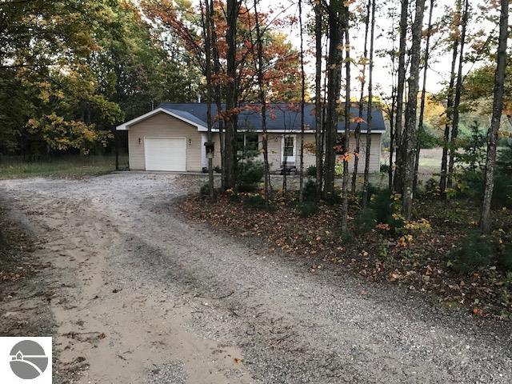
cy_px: 192
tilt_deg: -7.6
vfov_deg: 49.7
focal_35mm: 28
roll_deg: -1.8
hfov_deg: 63.4
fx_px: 414
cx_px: 256
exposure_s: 1/17
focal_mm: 3.99
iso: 40
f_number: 1.8
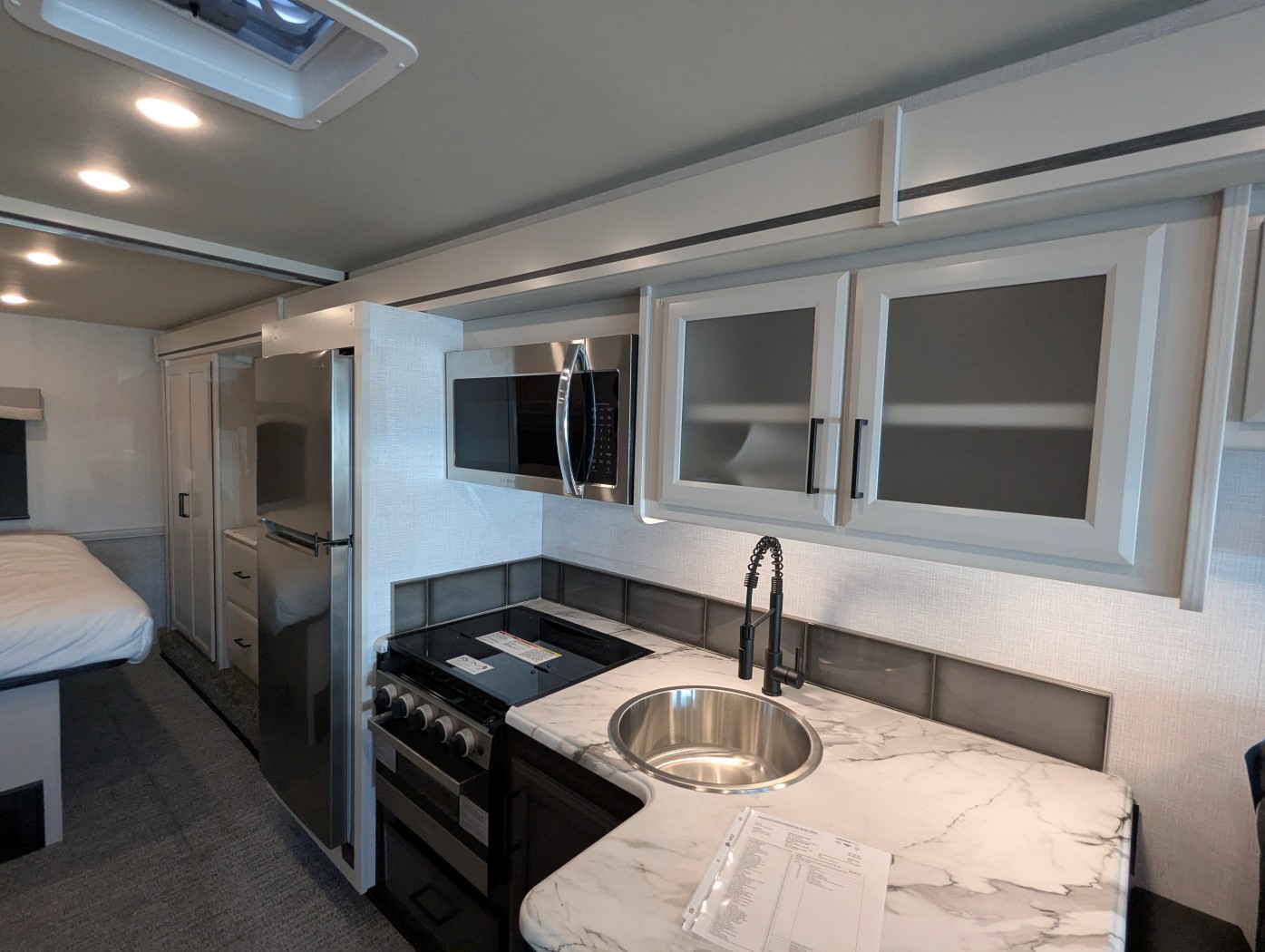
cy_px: 476
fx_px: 585
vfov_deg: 78.2
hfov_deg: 94.4
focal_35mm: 16
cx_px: 632
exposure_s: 1/148
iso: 342
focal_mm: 2.35
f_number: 2.2
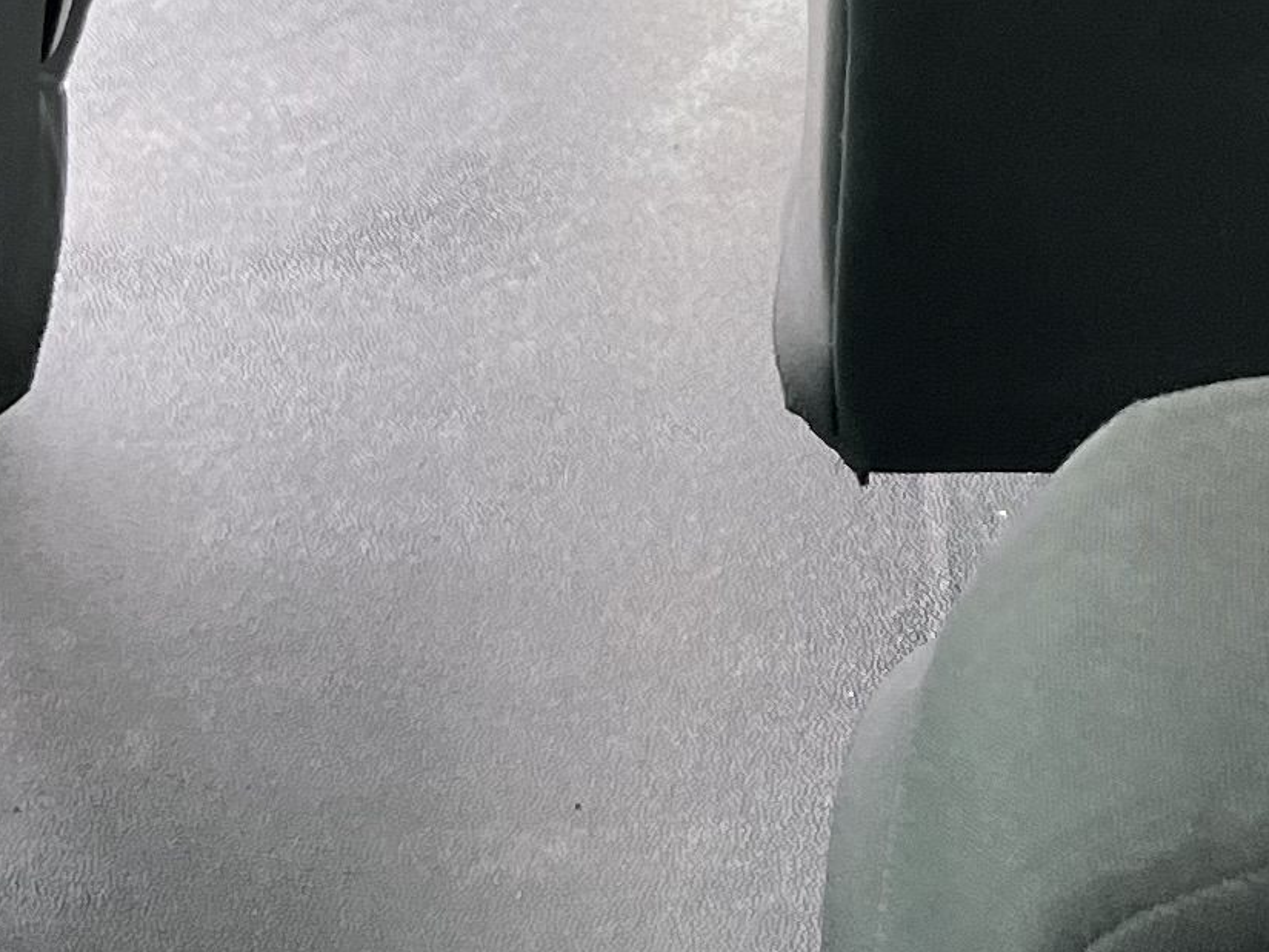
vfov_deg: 10.7
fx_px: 4656
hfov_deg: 15.3
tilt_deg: -21.8
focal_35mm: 127
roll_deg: -4.4
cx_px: 1223
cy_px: -924
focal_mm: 5.1
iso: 100
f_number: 1.6
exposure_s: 1/121
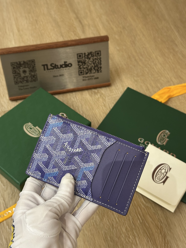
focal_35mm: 48
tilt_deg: -52.5
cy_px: 124
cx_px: 93
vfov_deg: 39.7
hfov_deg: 30.3
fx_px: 344
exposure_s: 1/50
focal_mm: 6.86
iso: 250
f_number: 1.78
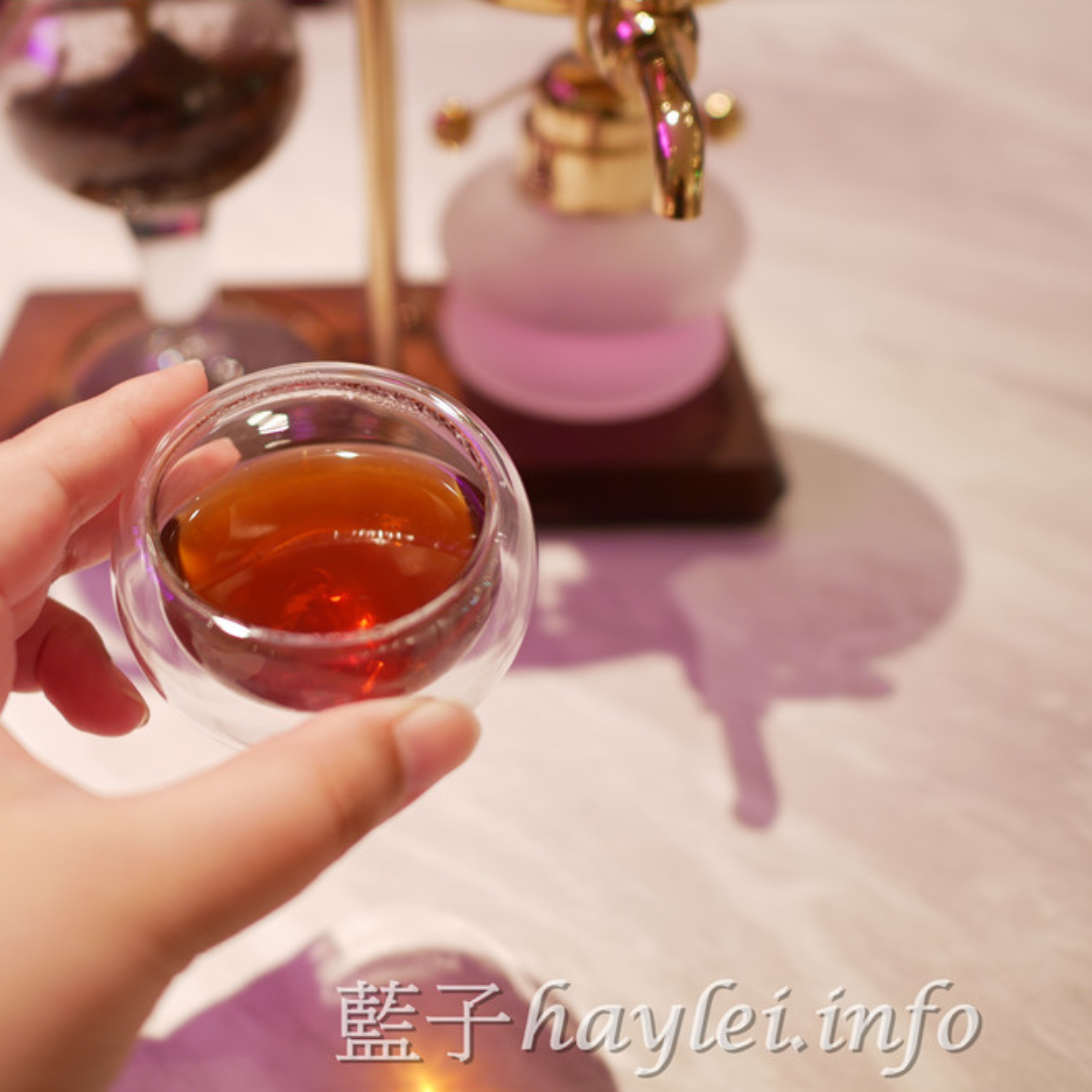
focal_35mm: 36
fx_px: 1285
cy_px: 551
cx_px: 354
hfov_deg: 45.3
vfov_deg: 46.0
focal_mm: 15
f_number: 1.8
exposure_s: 1/40
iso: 200
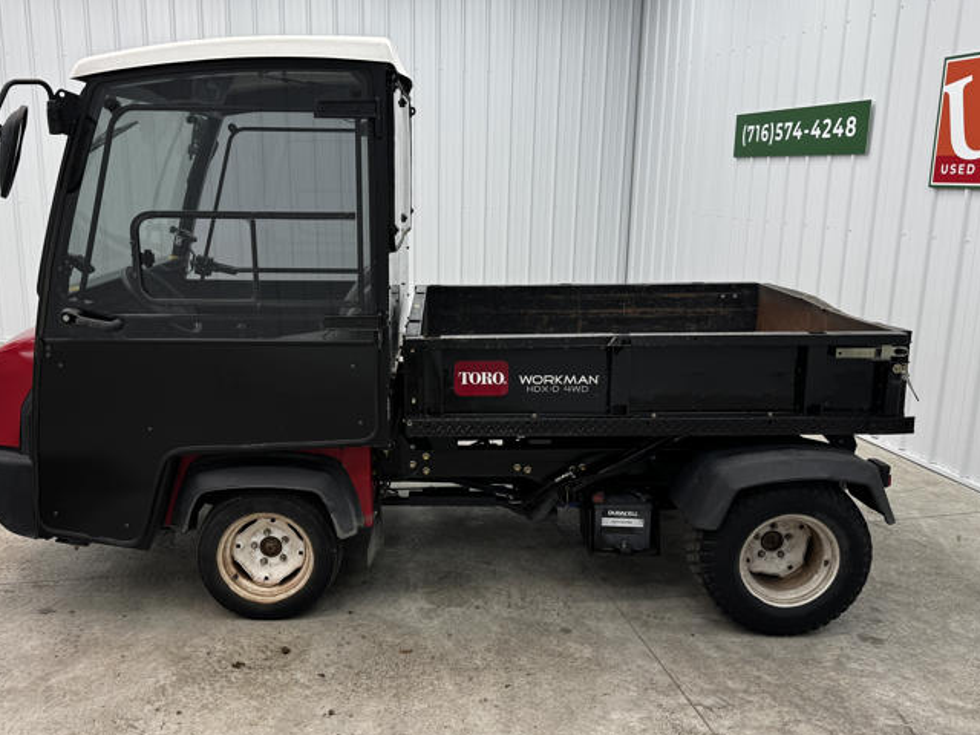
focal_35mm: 30
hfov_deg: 59.9
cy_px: 358
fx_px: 849
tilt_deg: -13.1
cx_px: 447
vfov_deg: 46.8
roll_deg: -1.7
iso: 80
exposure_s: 1/120
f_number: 1.78
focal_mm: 6.76
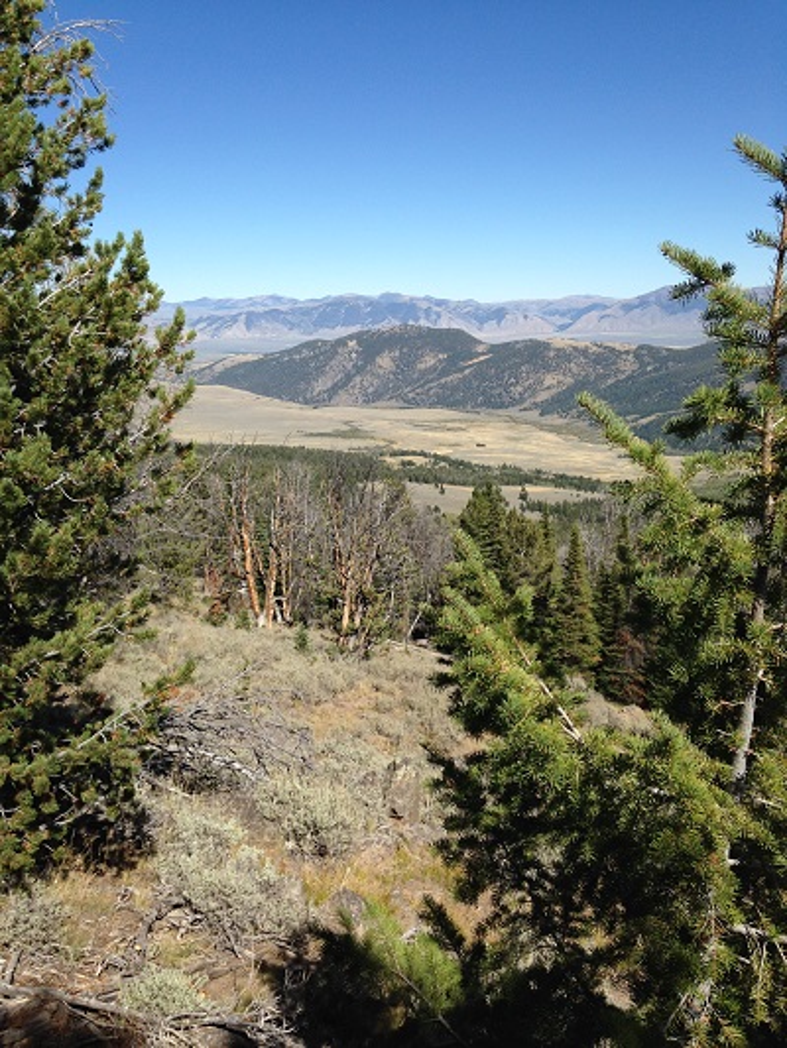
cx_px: 394
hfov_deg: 43.0
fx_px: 1000
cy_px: 524
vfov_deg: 55.3
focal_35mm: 33
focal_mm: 4.12
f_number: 2.4
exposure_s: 1/1595
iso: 50
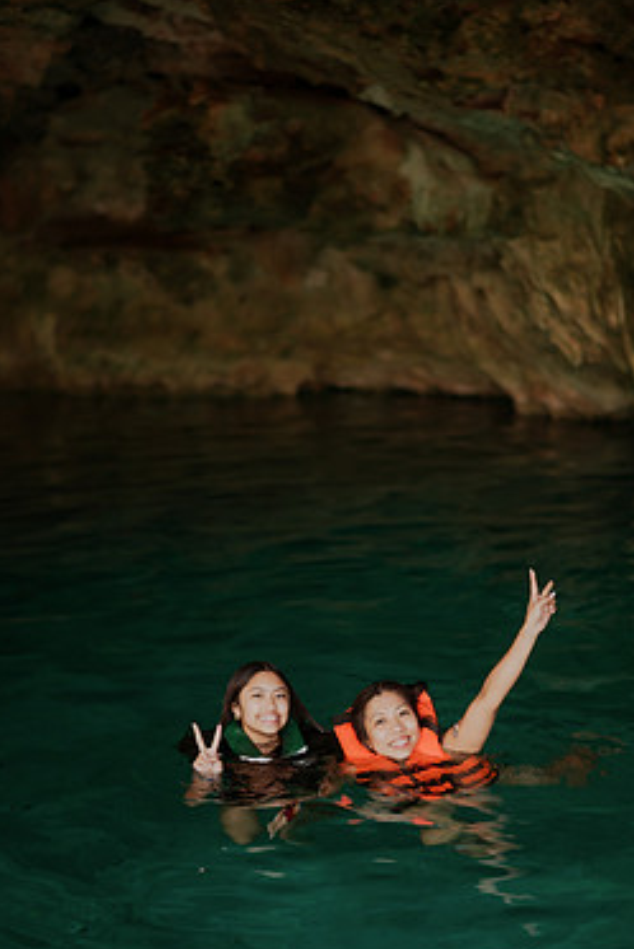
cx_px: 372
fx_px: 1847
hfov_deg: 19.5
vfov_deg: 28.8
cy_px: 499
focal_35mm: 70
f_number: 1.4
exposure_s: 1/125
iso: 640
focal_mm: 58
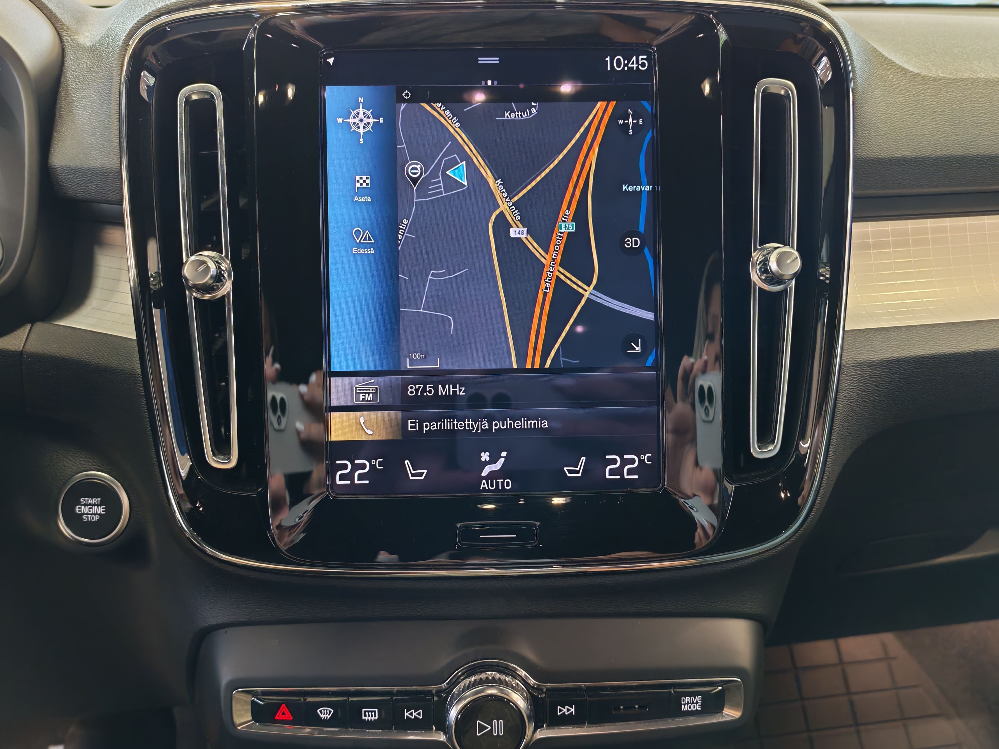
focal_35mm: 31
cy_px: 374
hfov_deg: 58.4
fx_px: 895
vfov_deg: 45.4
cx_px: 500
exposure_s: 1/50
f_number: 1.9
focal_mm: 6.12
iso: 809
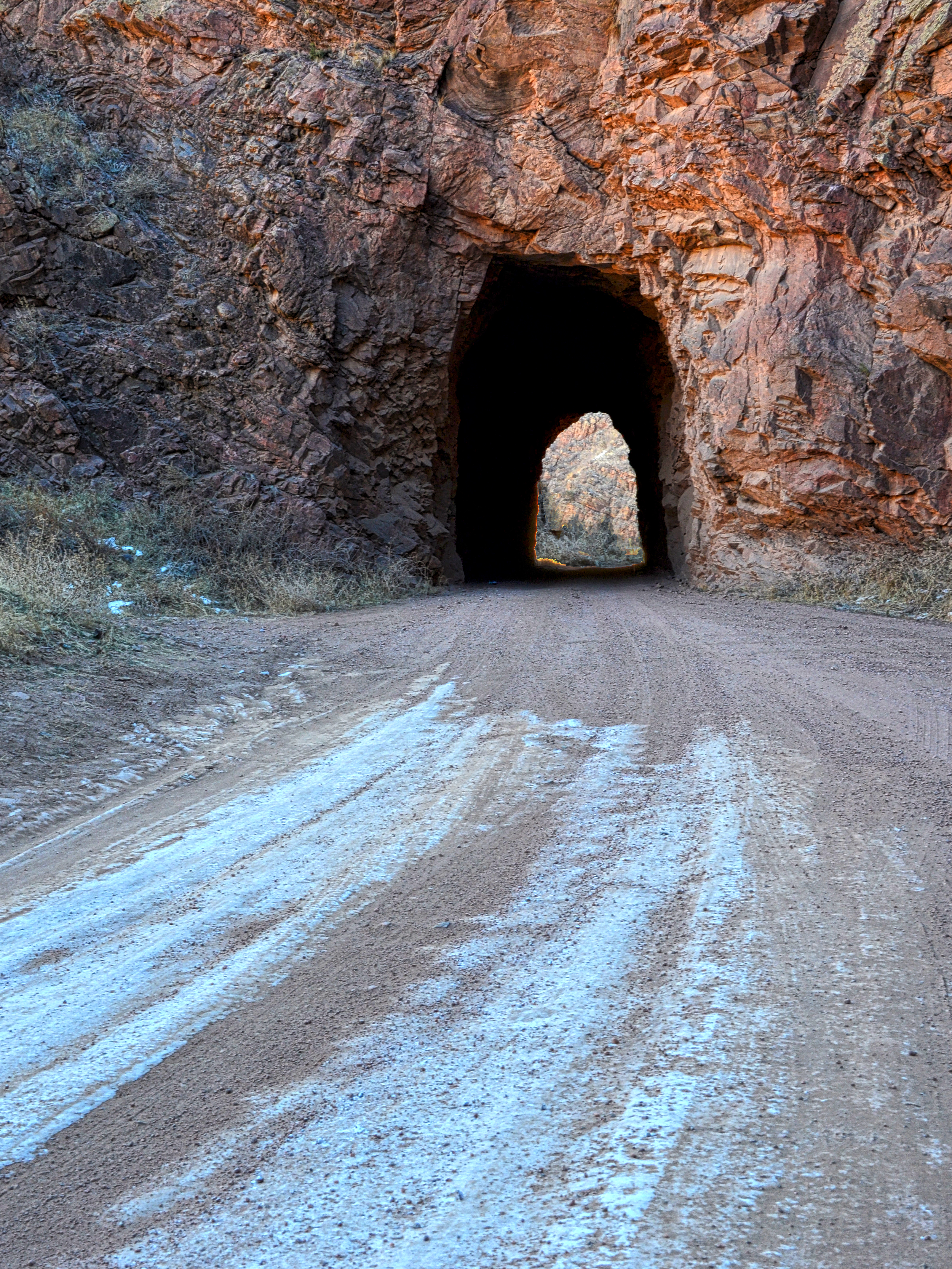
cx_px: 473
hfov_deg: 27.5
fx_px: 1944
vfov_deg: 36.1
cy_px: 558
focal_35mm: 53
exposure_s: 1/60
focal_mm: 32
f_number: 8
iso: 500
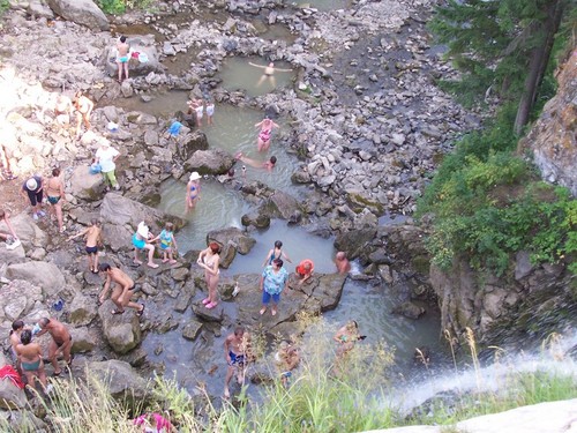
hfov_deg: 38.2
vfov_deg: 29.1
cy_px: 216
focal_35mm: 50
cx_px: 288
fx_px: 833
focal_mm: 8.6
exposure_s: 1/90
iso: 140
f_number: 3.4
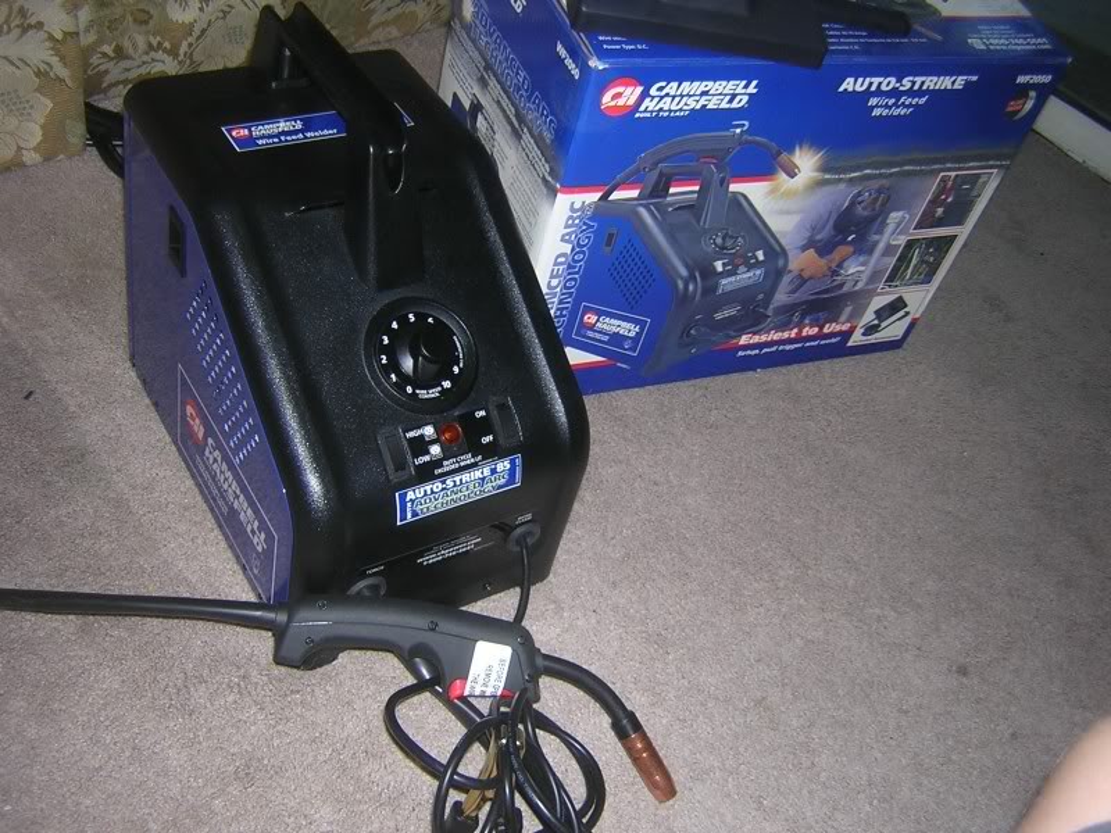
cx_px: 556
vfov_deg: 39.7
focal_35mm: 36
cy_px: 416
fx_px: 1155
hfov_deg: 51.4
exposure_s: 1/60.1
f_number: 2.6
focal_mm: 4.7
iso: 100
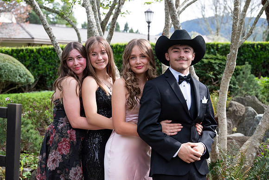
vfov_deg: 17.7
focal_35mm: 77
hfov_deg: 26.3
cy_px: 90
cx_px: 134
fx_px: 575
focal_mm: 77
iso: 1250
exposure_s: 1/1000
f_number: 6
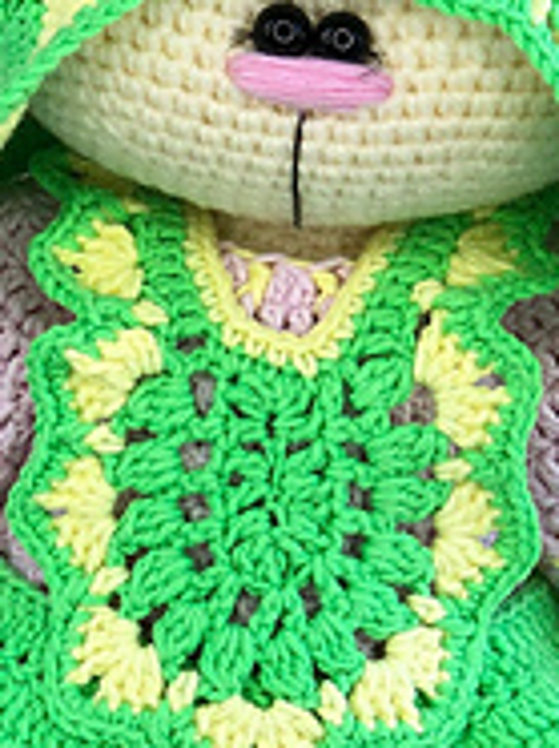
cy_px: 708
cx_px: 28
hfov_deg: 8.2
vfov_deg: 11.0
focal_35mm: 179
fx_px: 3863
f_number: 2.4
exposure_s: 1/120
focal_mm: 6
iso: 20
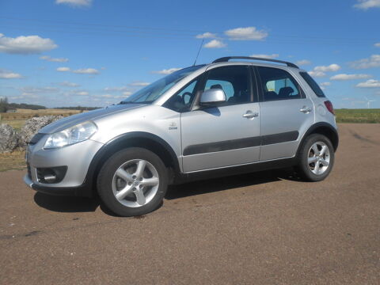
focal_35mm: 26
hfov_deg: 67.3
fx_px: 285
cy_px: 142
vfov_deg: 53.1
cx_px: 190
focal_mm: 4.6
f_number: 3.5
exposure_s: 1/1500
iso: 80
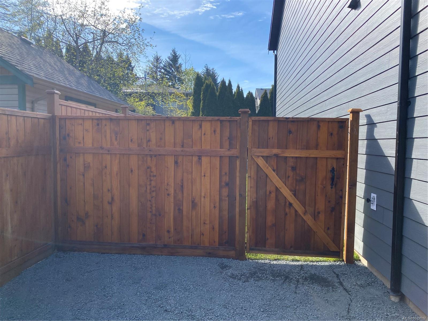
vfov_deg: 53.1
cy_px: 160
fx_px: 321
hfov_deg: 67.3
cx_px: 214
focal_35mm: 26
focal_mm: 4.25
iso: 32
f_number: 1.8
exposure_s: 1/1218
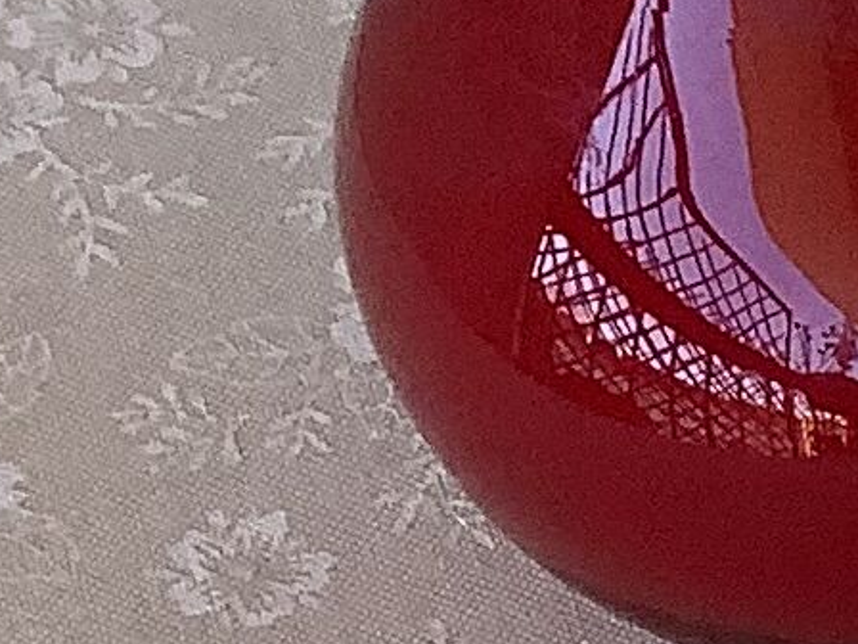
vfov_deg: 6.0
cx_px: 2607
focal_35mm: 226
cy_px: 2087
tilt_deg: -51.3
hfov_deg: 7.6
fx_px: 5602
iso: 50
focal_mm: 3.3
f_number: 2.4
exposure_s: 1/100
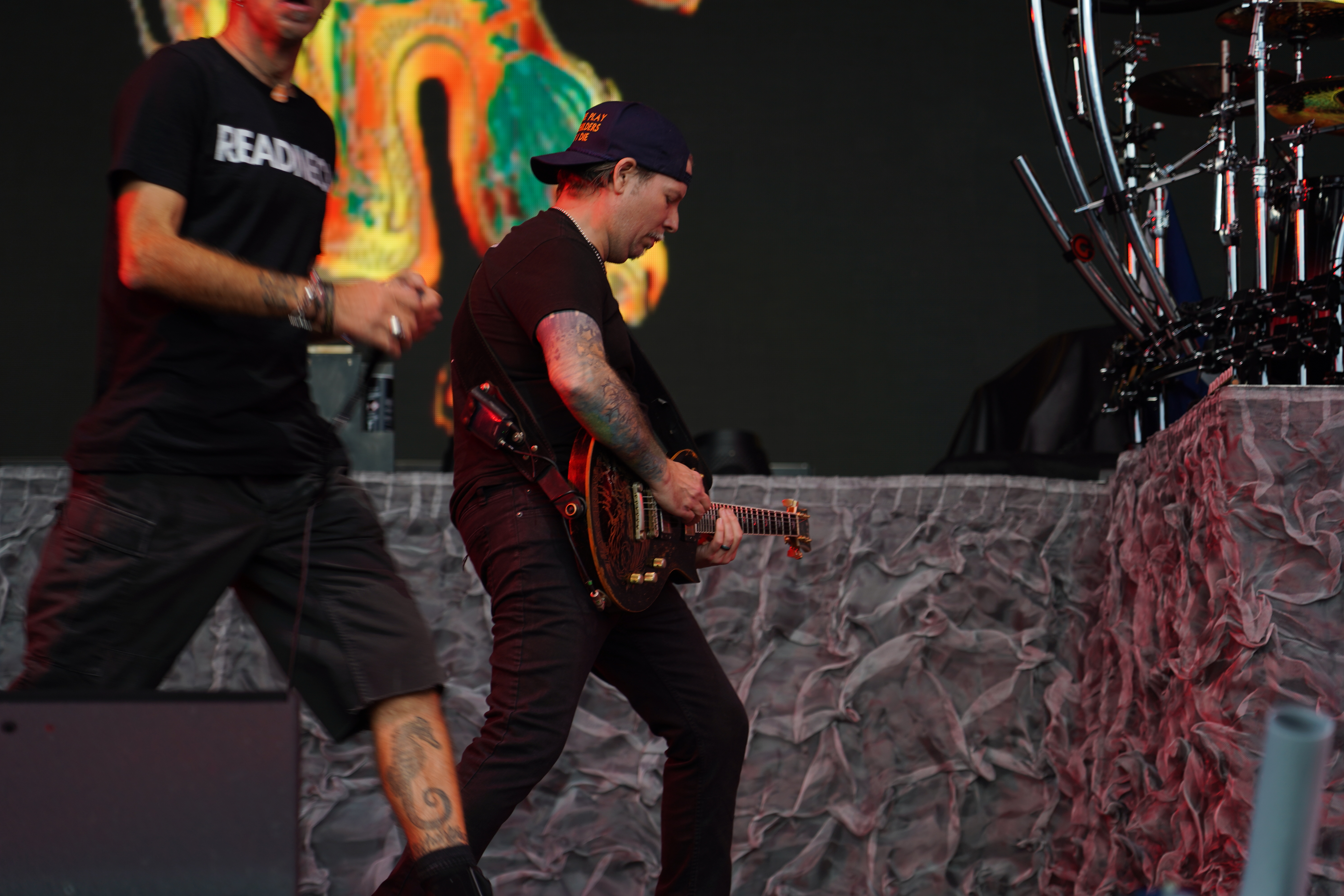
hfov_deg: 19.5
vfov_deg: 13.0
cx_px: 672
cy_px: 448
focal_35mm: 105
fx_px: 3920
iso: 125
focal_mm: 105
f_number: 4
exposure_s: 1/125
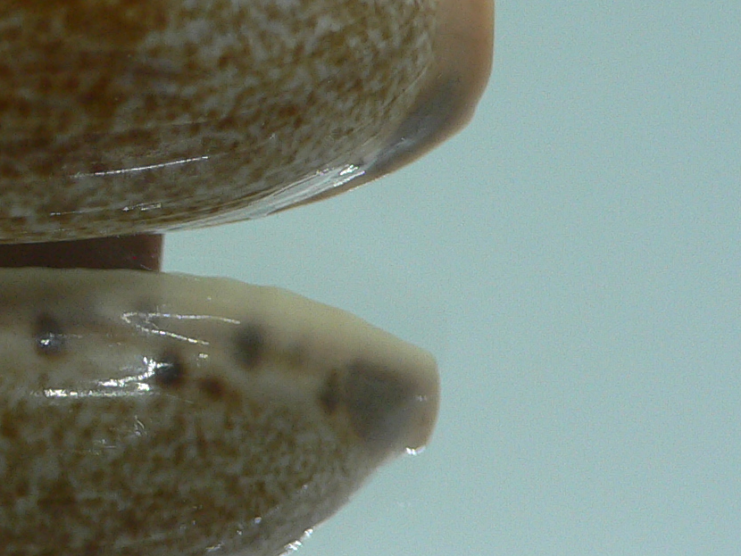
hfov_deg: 22.3
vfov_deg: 17.3
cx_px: 34
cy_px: 125
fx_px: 1820
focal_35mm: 85
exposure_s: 1/60
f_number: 2.8
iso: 100
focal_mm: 4.6
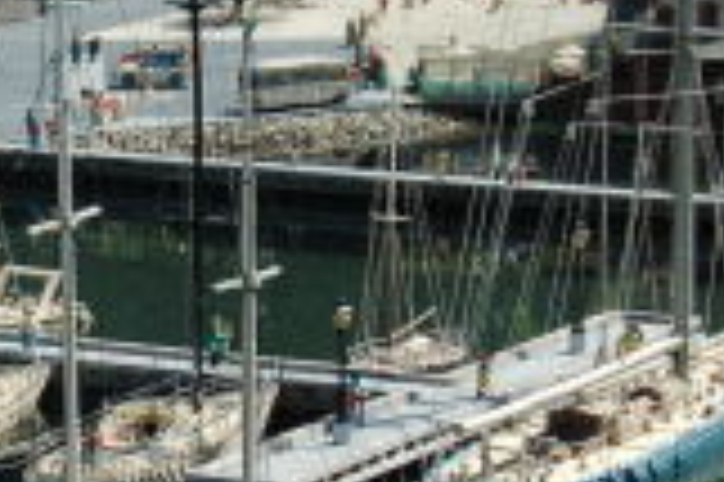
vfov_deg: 7.2
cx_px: -27
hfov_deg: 10.7
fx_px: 3837
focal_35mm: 191
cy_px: 248
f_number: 7.1
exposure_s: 1/200
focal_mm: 32
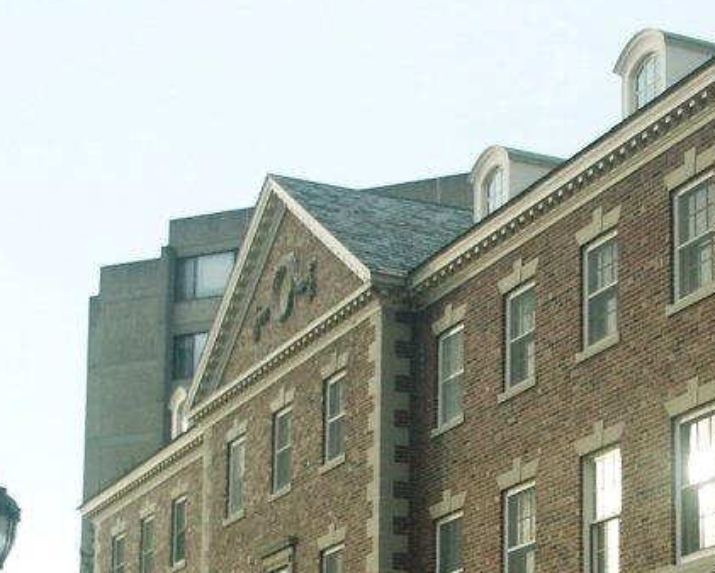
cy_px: 643
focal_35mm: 95
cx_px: 605
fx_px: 2011
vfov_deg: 15.7
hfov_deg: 19.9
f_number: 3
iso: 64
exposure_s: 1/90
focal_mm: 8.31
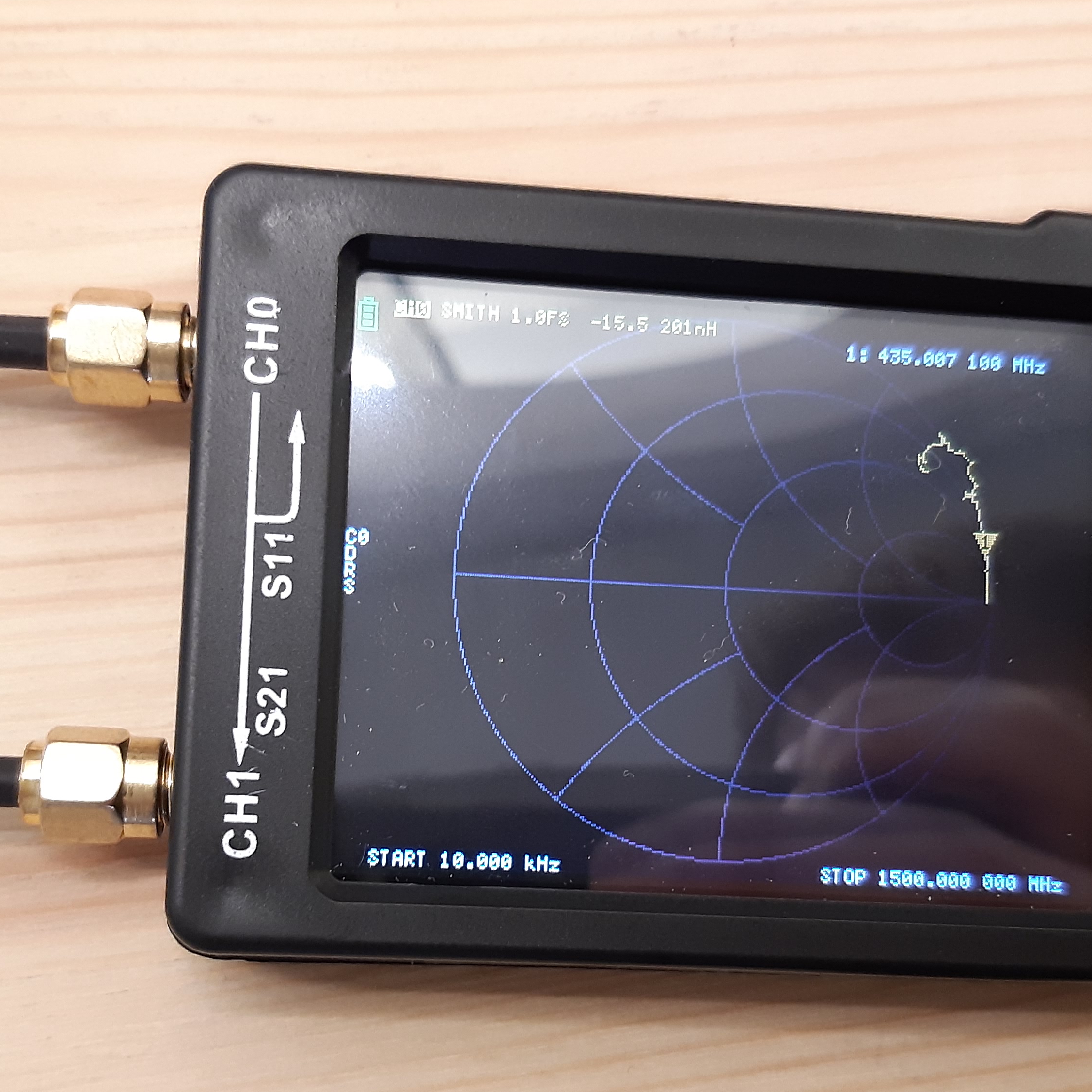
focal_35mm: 47
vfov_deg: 35.8
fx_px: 1677
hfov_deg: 36.0
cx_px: 470
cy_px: 707
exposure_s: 1/33
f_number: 1.7
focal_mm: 3.92
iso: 250
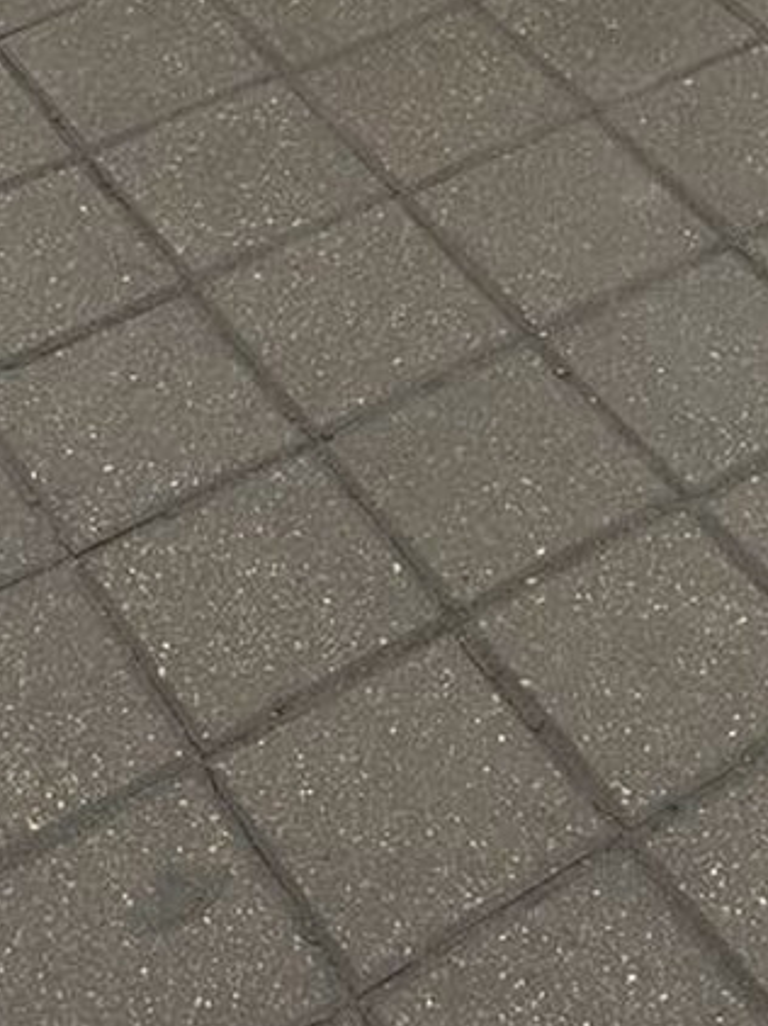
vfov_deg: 17.7
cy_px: -785
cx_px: 486
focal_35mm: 91
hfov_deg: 16.2
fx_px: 2695
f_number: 1.78
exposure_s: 1/121
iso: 50
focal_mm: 6.86
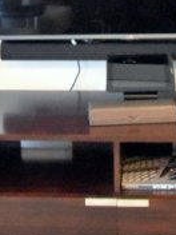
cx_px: 105
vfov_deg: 22.3
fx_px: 569
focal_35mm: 84
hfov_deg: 17.6
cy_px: -6
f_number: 4.5
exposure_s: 1/125
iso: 5000
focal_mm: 10
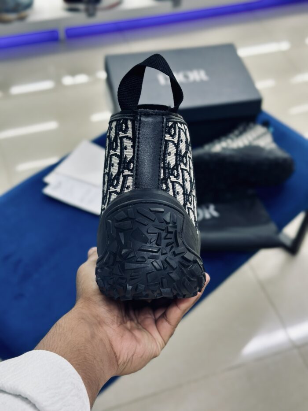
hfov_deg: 30.3
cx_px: 154
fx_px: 569
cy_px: 206
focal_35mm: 48
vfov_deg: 39.7
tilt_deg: -49.6
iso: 100
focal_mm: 6.86
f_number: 1.78
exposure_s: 1/100
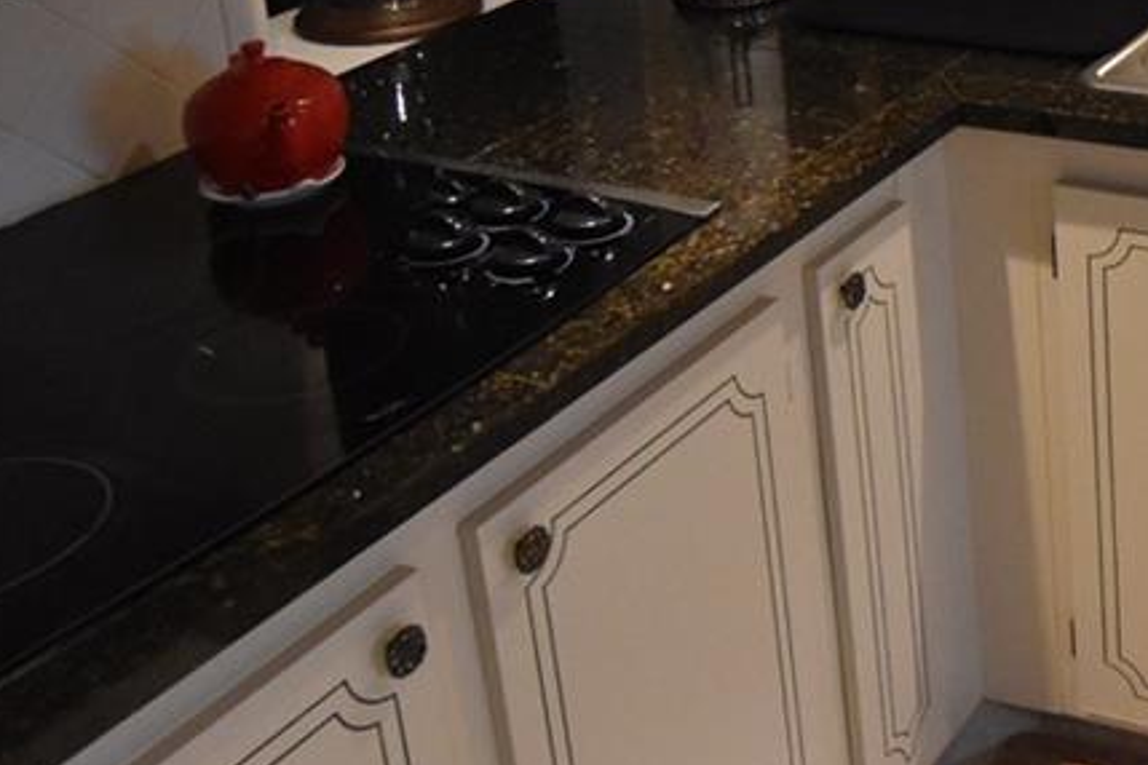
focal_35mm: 56
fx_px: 1786
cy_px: -21
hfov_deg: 31.1
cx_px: 1309
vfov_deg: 23.1
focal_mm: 10
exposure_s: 1/60
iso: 2500
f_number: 3.5
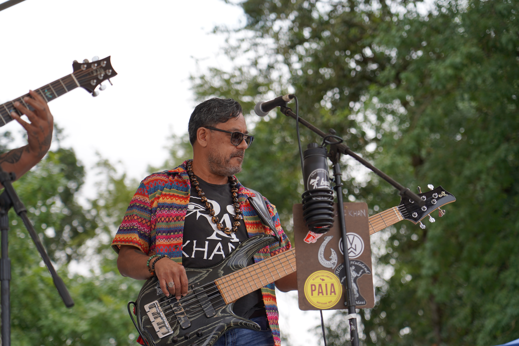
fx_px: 1514
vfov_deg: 13.0
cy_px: 173
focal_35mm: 105
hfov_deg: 19.5
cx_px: 260
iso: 100
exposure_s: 1/320
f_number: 4.5
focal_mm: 105
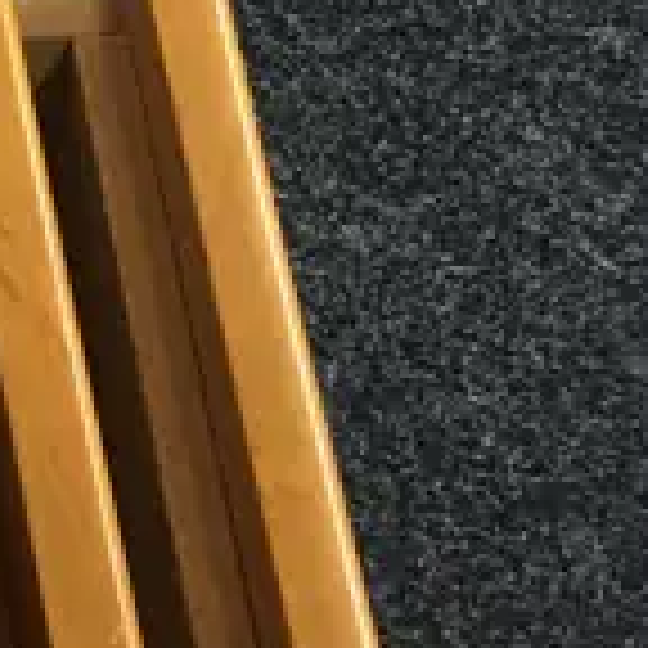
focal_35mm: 182
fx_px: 3855
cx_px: -945
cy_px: -58
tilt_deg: -56.6
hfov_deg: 8.7
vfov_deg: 9.5
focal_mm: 4.15
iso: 64
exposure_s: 1/17
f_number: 2.2
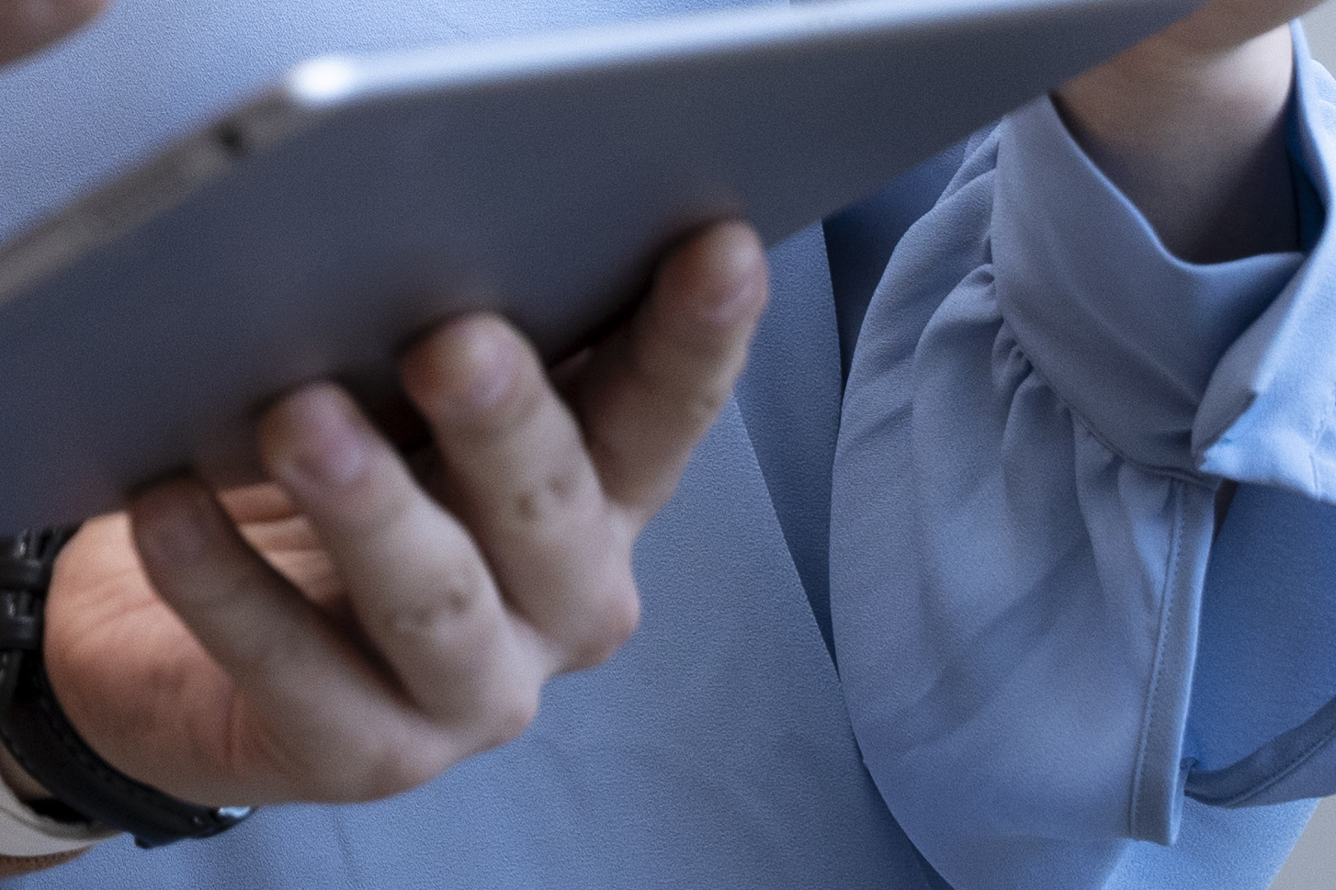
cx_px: -346
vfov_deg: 6.8
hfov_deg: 10.3
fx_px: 7290
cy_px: -767
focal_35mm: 196
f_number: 4
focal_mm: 47.6
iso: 1250
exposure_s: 1/125
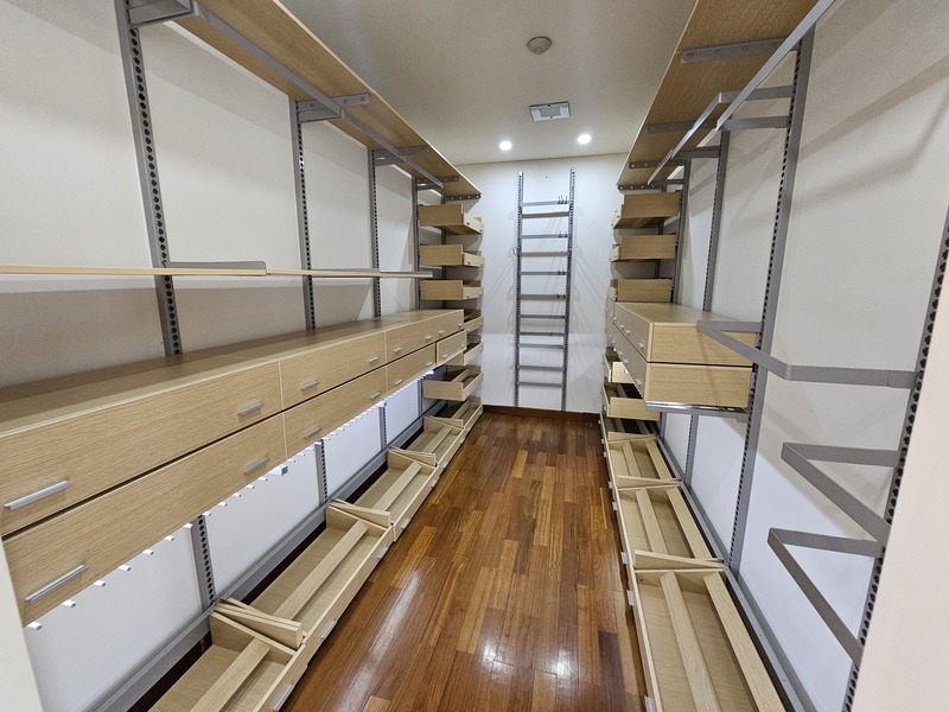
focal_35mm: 13
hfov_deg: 106.2
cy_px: 356
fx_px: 356
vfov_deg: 89.9
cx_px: 474
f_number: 2.2
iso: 400
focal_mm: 2.2
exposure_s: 1/60
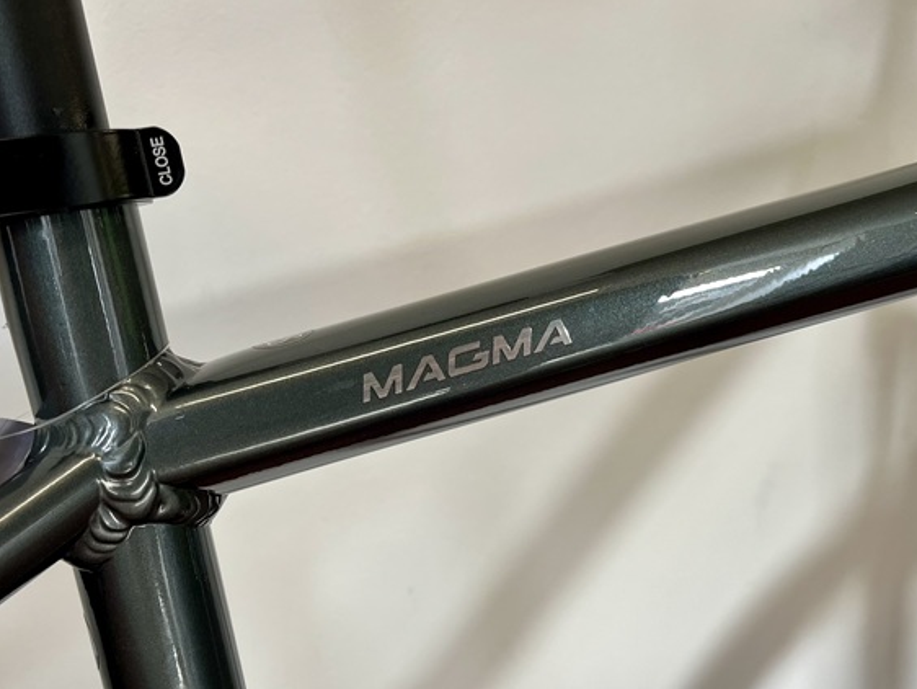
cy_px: 460
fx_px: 981
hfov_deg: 50.1
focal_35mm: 37
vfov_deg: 38.3
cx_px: 468
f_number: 1.6
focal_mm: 5.1
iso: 64
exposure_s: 1/122
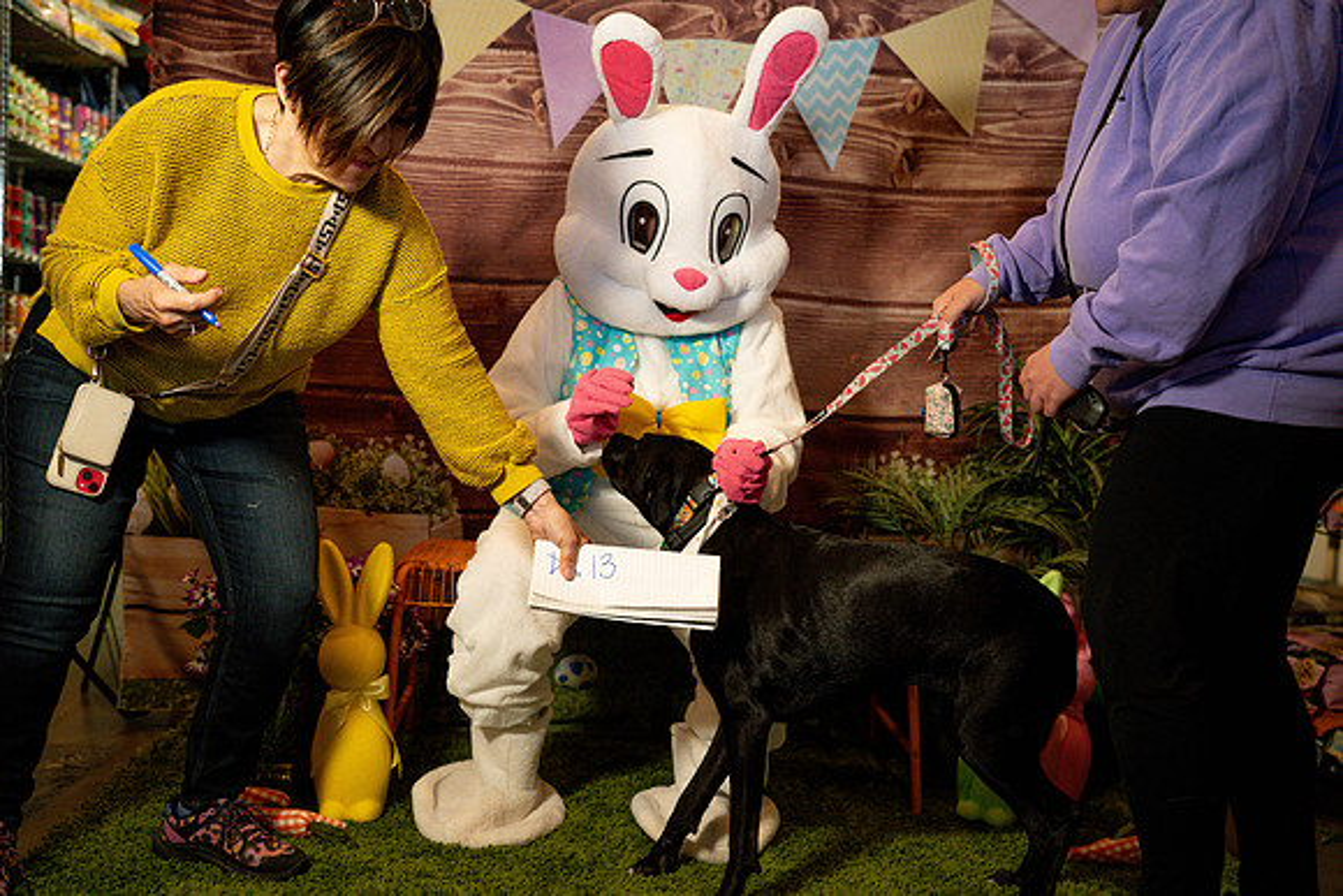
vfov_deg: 36.9
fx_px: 1343
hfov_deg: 53.1
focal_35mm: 36
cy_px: 448
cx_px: 672
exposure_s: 1/500
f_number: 2.8
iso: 4000
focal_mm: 36
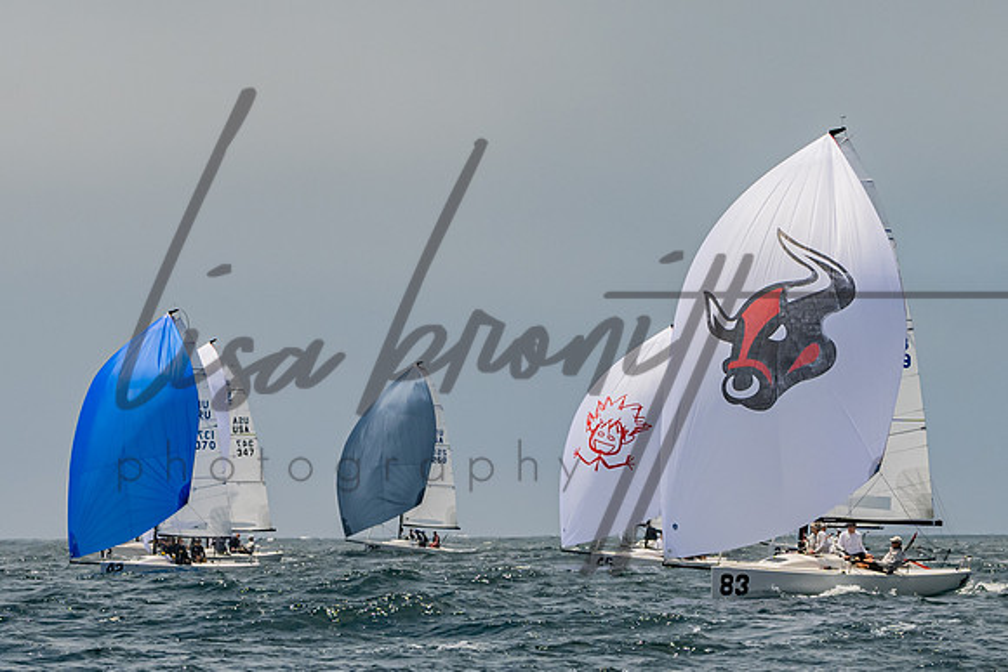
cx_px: 529
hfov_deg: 7.3
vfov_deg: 4.9
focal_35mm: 282
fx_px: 7887
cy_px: 307
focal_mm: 120
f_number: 6.3
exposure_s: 1/2500
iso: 400
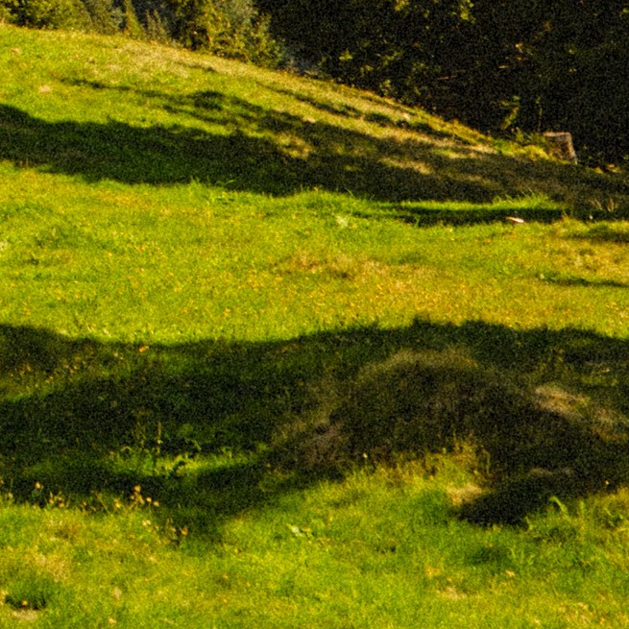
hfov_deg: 7.6
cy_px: -836
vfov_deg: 7.5
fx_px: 4482
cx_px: -791
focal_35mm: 218
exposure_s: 1/100
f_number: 2.8
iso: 100
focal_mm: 28
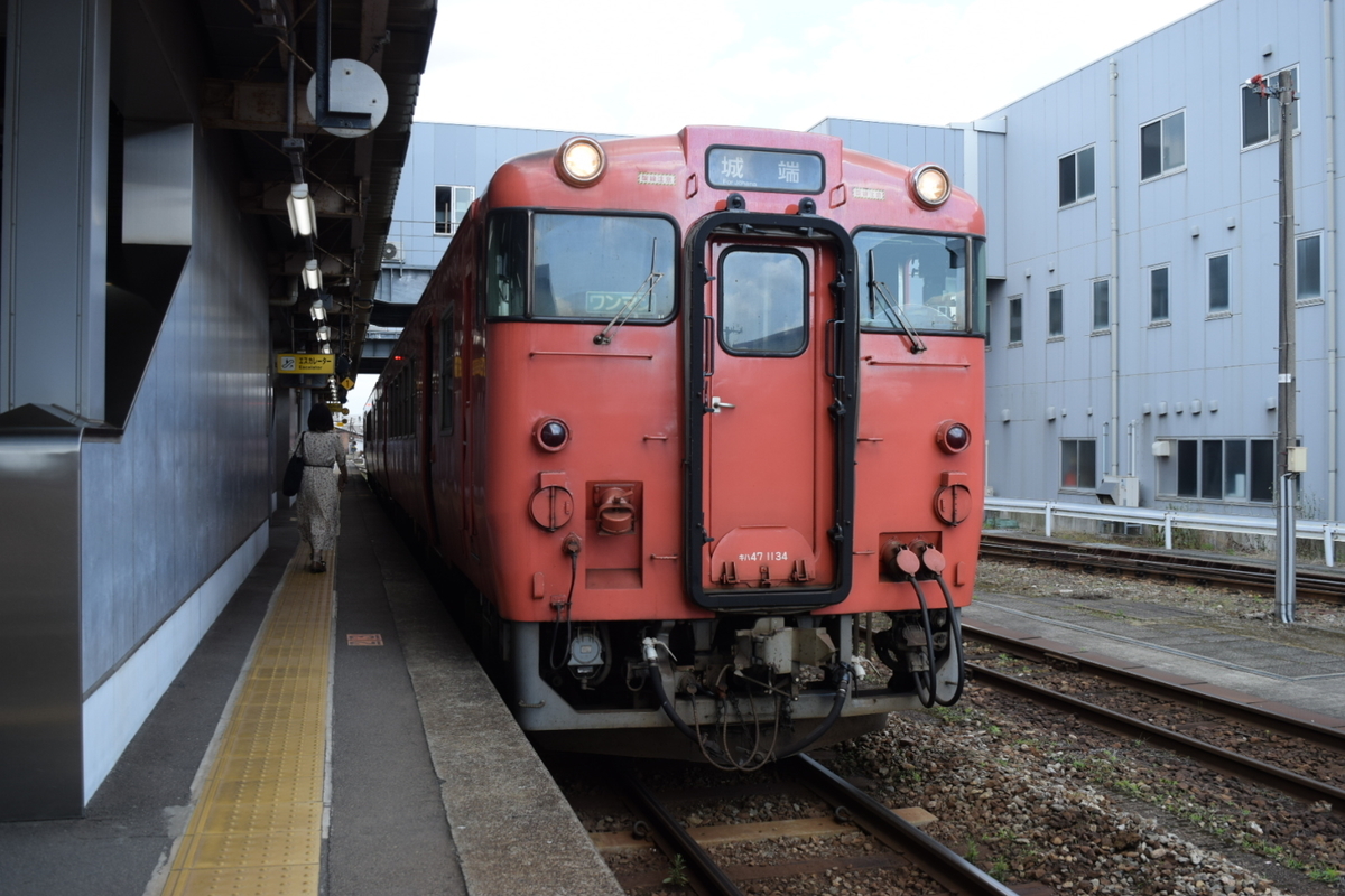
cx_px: 672
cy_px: 448
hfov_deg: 57.2
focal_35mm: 33
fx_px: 1233
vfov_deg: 40.0
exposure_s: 1/640
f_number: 5.6
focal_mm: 22
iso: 320
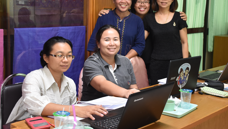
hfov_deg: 36.6
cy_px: 55
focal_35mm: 57
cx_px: 121
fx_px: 345
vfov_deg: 21.1
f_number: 3.8
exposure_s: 1/60
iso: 1100
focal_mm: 26
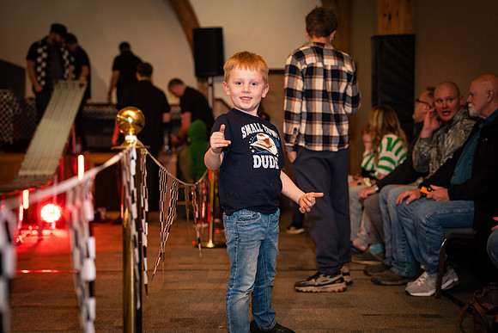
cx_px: 249
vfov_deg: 19.5
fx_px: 969
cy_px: 166
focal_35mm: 70
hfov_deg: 28.8
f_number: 3.2
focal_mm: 70
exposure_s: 1/250
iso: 1000
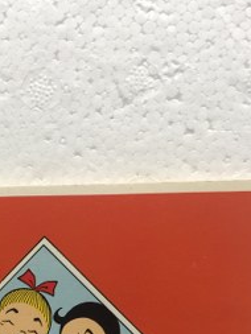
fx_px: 531
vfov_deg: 33.2
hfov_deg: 26.2
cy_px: 297
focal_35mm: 55
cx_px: 57
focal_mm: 4.15
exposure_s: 1/33
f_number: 2.2
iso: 100
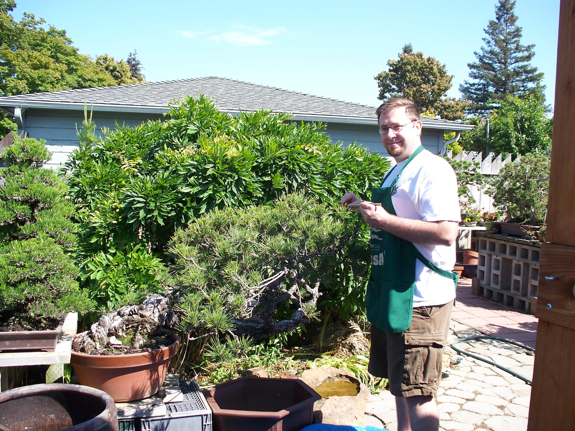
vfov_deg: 39.7
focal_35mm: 36
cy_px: 216
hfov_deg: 51.4
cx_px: 288
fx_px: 598
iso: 80
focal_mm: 7.54
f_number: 2.8
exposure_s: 1/500
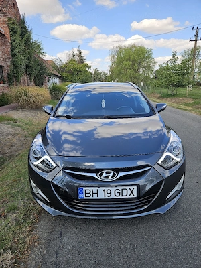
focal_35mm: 23
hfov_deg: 58.9
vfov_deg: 73.9
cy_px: 134
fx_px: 178
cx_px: 100
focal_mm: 5.4
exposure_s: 1/833
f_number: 1.8
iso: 25
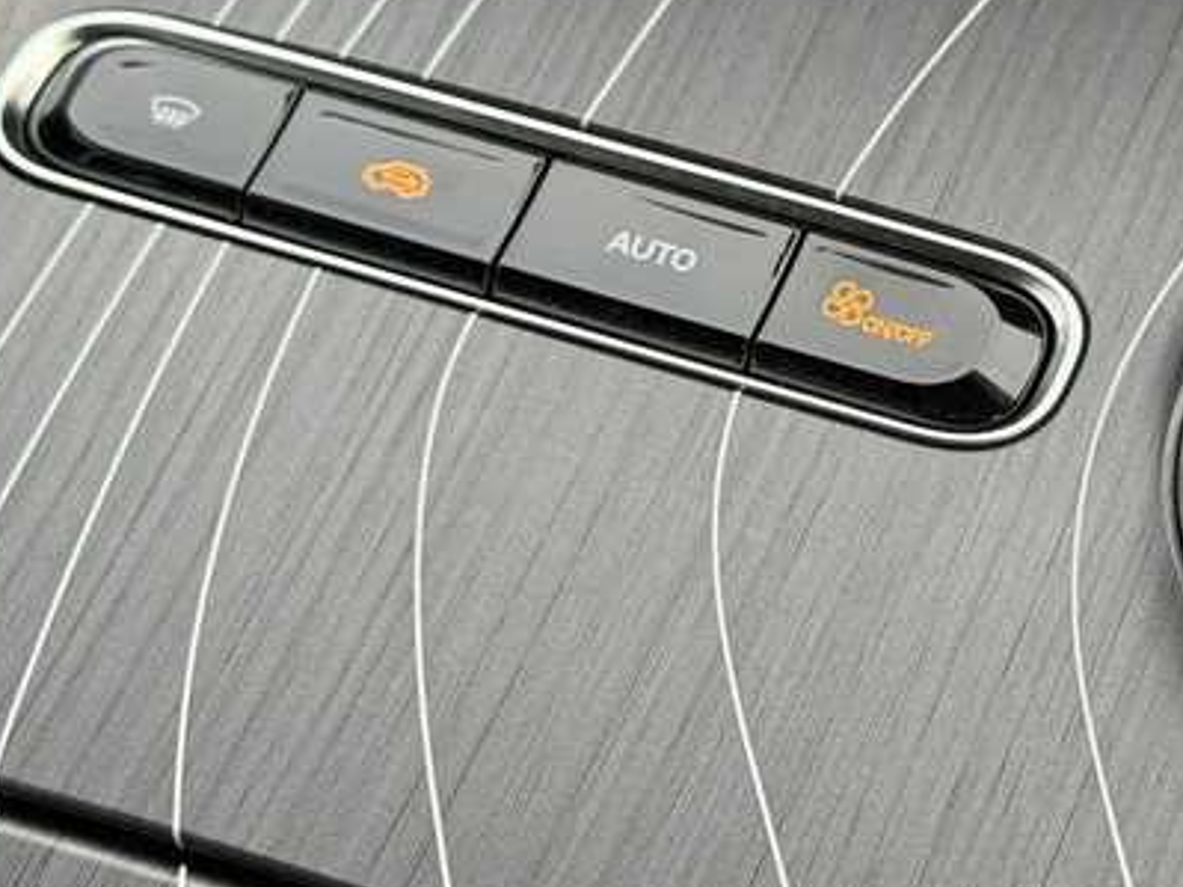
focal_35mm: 101
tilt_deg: -45.9
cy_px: 371
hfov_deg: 19.3
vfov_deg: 14.6
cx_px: 872
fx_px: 3451
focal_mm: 6.76
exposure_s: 1/103
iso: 100
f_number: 1.78
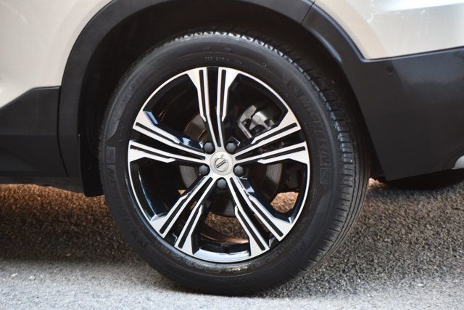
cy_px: 155
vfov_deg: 7.6
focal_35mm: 180
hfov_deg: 11.4
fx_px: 2320
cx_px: 232
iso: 800
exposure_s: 1/125
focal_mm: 120
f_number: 4.8
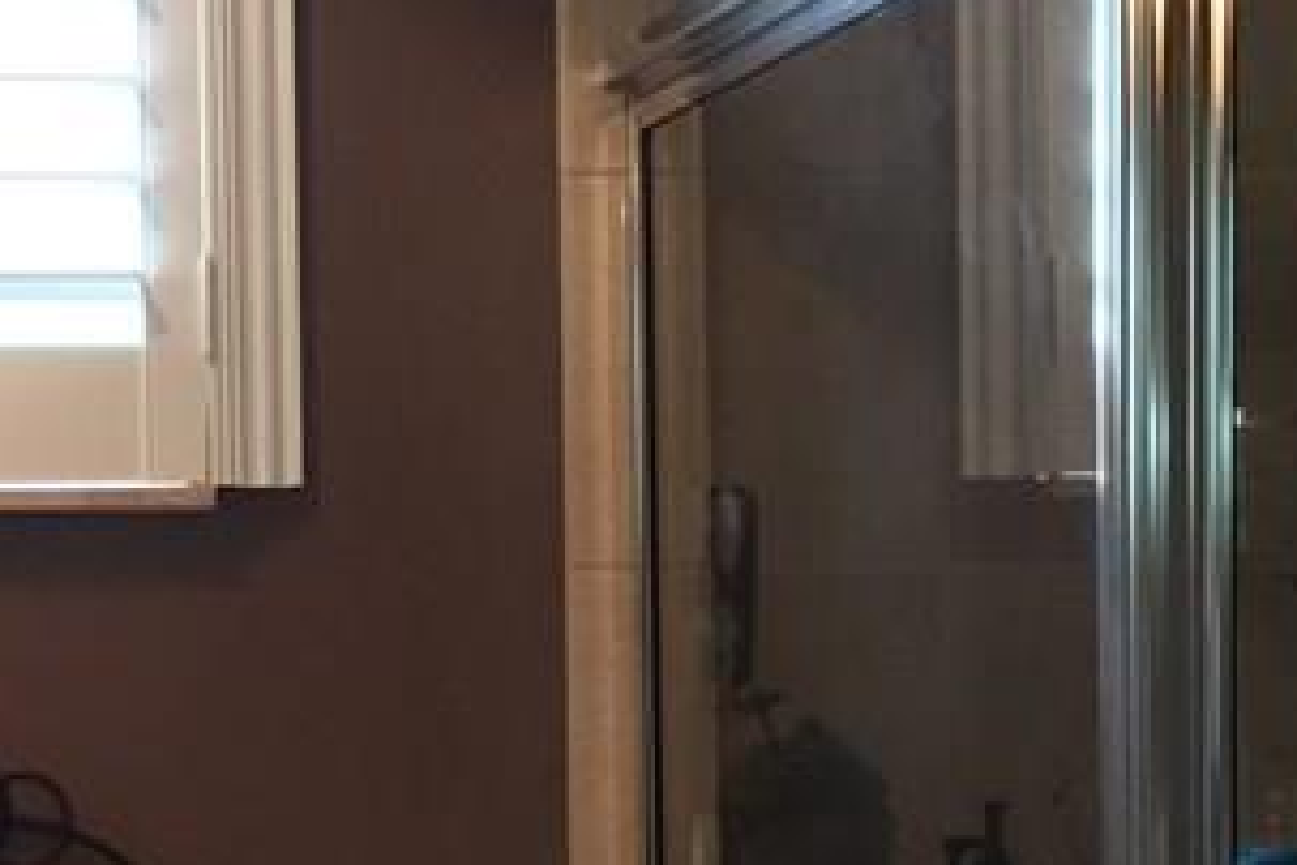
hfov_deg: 18.7
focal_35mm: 109
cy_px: 814
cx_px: 402
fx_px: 3927
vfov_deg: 12.5
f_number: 2.4
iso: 125
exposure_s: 1/30
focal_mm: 3.3
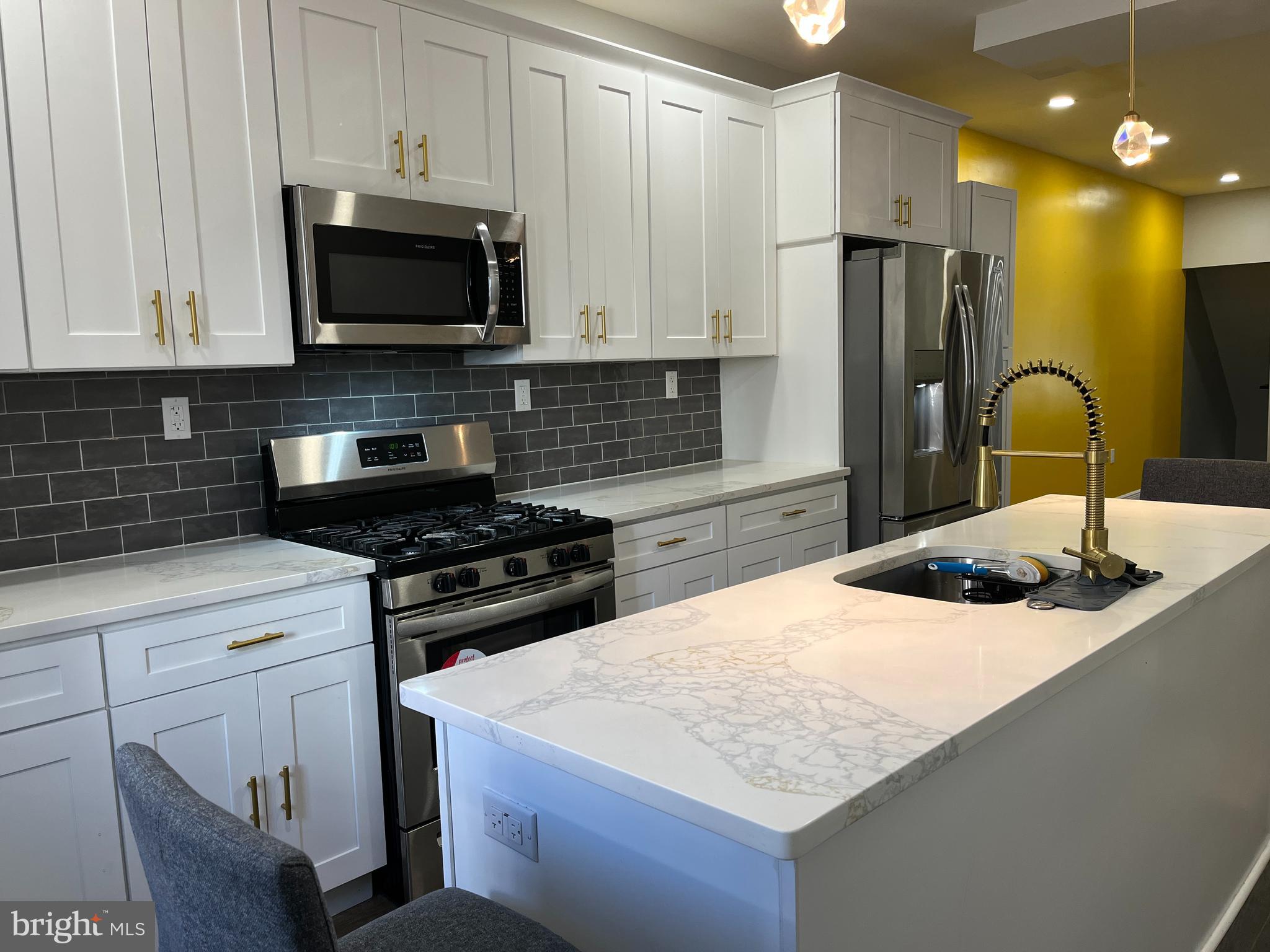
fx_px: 954
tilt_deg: -7.2
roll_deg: +2.7
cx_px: 635
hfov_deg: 67.3
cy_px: 476
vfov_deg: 53.1
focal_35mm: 26
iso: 100
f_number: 1.6
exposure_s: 1/120
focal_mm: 5.1
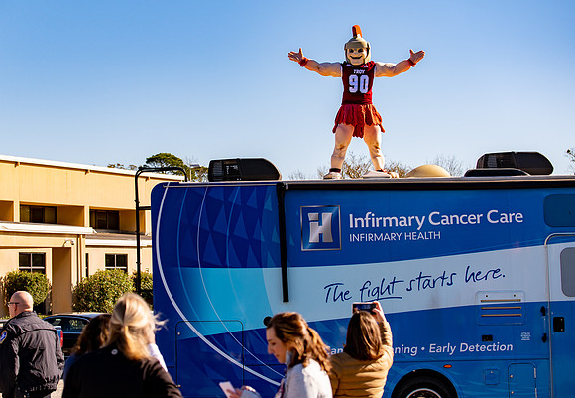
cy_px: 185
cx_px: 229
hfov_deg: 23.4
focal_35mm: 86
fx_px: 1386
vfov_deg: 16.3
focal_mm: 70
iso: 100
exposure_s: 1/1250
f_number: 3.5
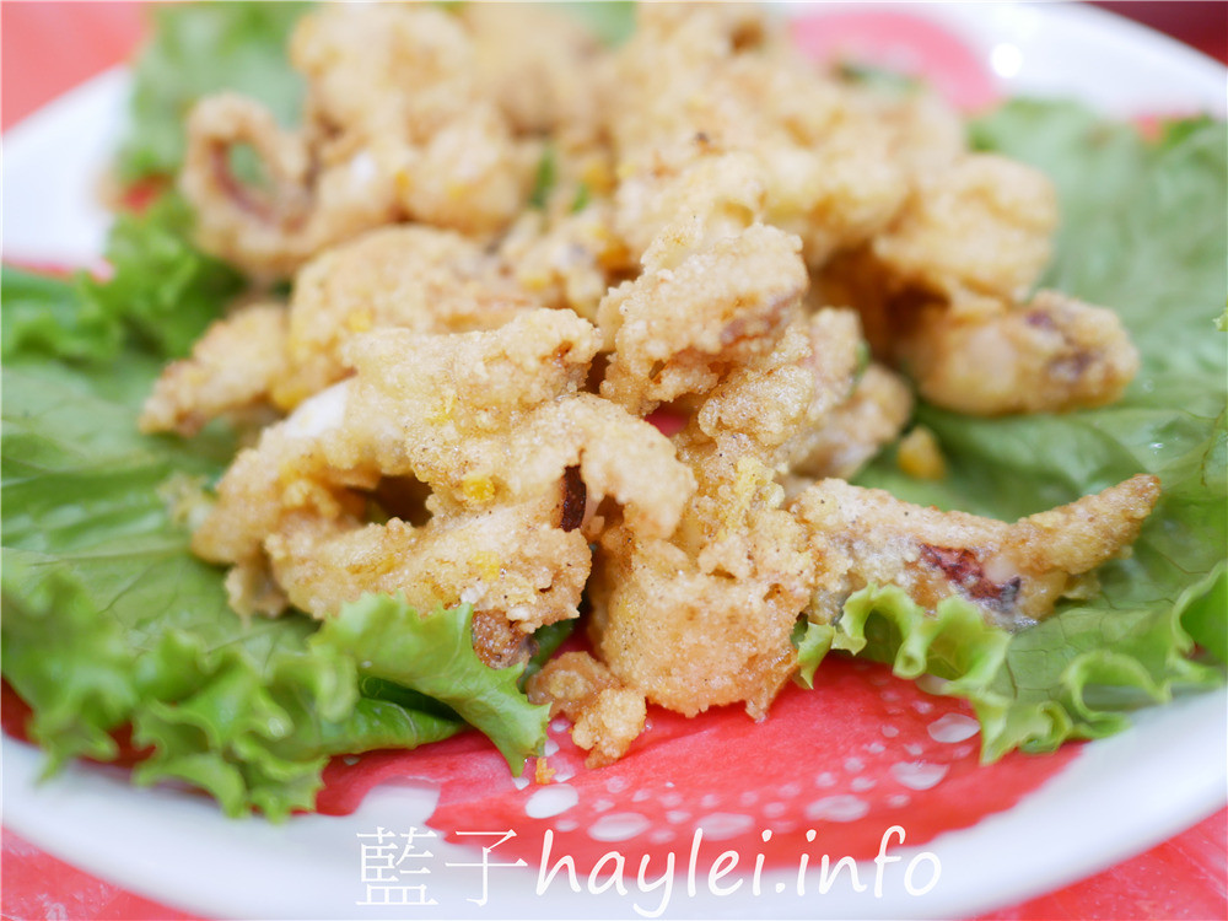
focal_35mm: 30
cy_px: 460
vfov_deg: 46.8
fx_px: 1064
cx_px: 614
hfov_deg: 60.0
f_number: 1.7
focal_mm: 15
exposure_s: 1/60
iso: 250
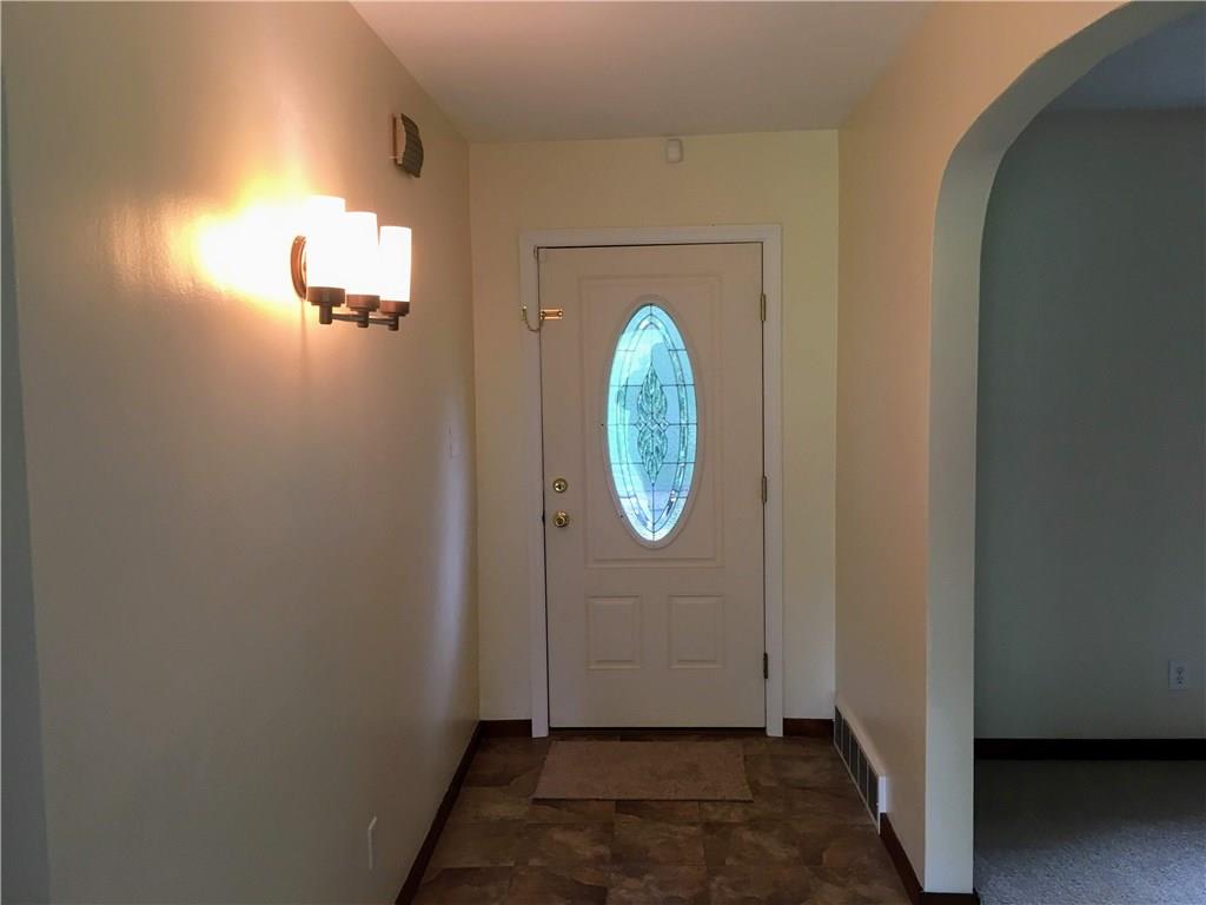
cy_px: 452
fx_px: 1010
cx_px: 603
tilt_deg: -4.5
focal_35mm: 29
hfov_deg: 61.7
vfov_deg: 48.2
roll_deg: +0.8
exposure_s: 1/30
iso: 80
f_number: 2.2
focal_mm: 4.15
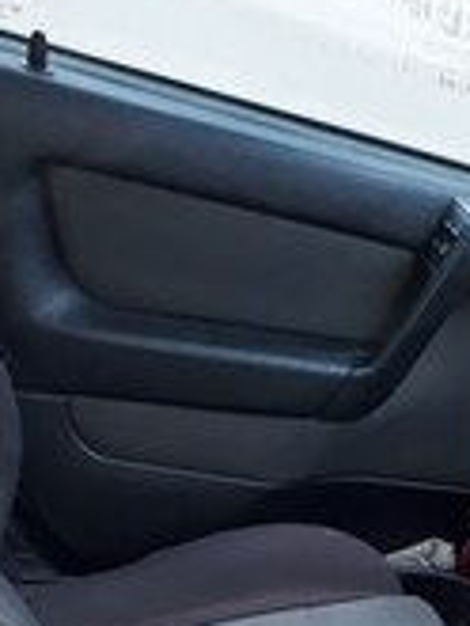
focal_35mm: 81
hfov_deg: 17.7
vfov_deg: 21.8
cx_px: 485
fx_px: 1464
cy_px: 801
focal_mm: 3.6
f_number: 1.9
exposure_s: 1/33
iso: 160
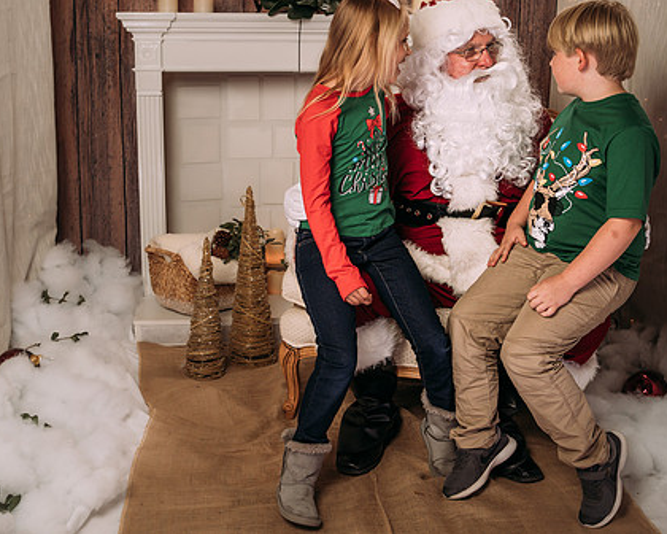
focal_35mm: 48
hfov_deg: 38.8
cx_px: 324
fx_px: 948
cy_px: 226
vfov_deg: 31.4
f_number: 5.6
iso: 100
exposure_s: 1/100
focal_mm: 35
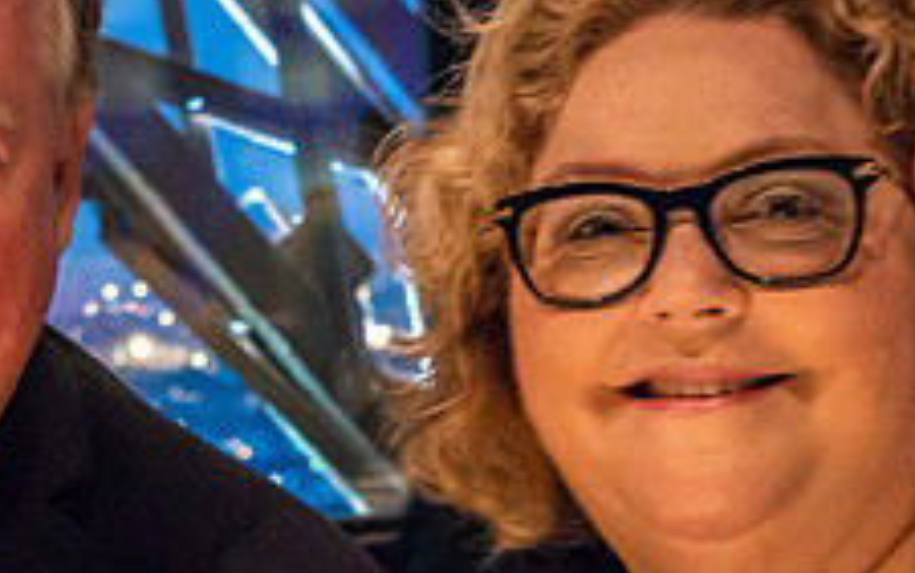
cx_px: 221
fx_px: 2920
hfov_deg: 17.7
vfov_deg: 11.2
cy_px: 399
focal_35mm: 117
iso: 3200
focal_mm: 15.74
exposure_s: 1/10
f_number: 2.8
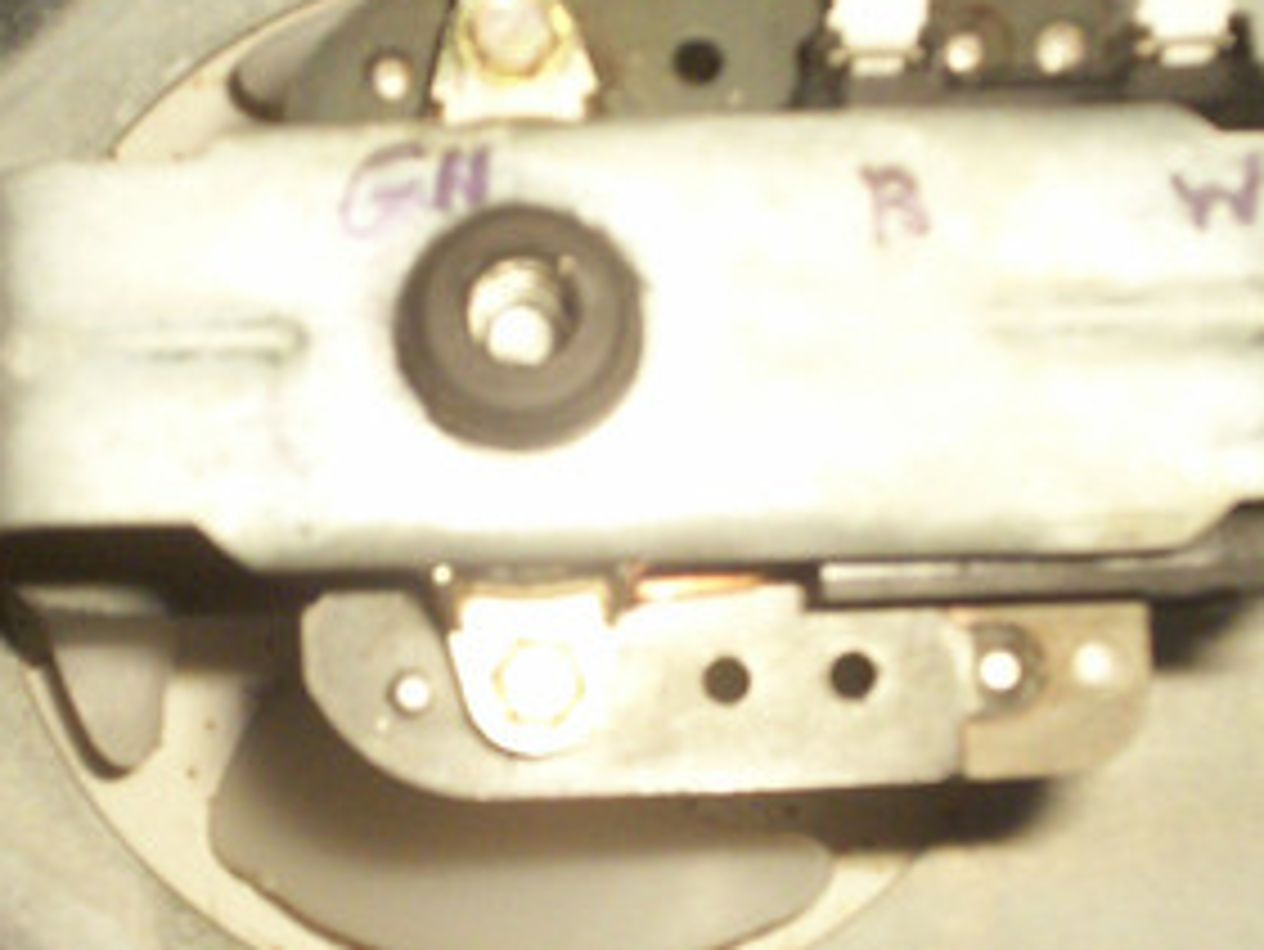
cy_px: 477
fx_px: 2996
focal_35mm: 82
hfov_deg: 23.8
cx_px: 517
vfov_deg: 18.0
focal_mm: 5.9
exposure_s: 1/64
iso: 140
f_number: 4.5
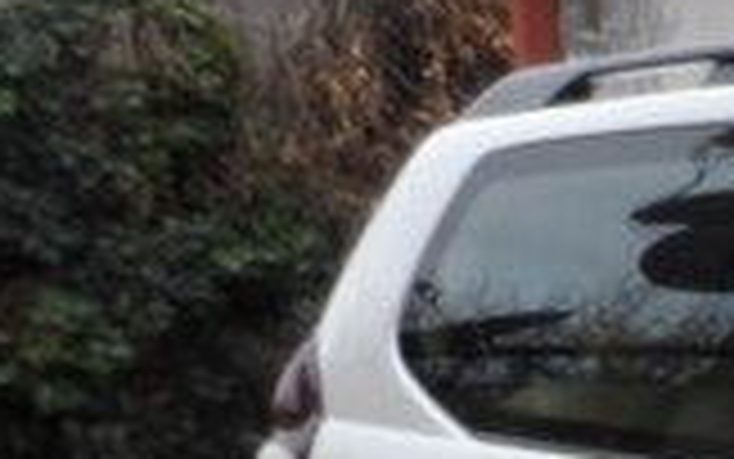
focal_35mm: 103
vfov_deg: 11.6
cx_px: 1387
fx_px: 2061
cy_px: 875
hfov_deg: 16.4
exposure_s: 1/125
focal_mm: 4
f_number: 3.2
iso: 80
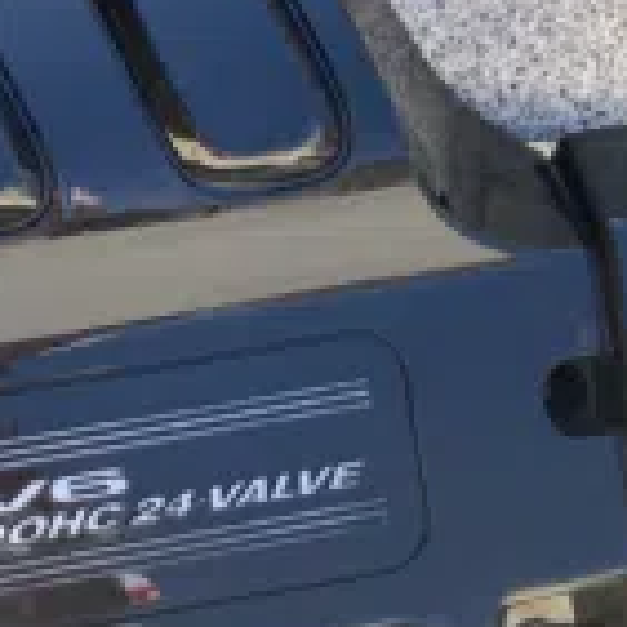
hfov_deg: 25.5
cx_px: 44
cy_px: 365
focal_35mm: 65
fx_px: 1332
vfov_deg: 26.5
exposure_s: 1/630
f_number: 1.8
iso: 32
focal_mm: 4.25
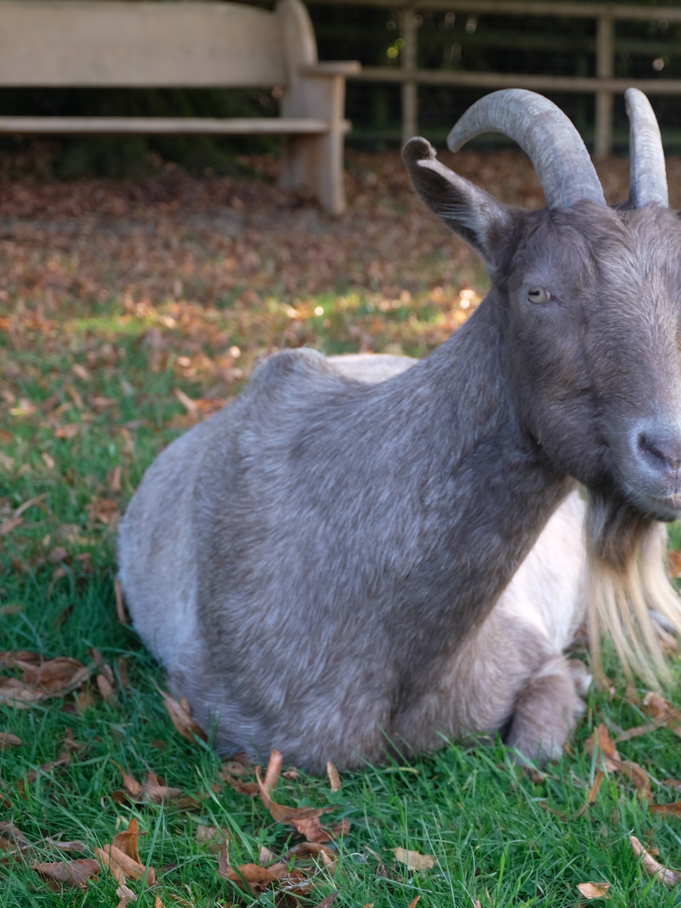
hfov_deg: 17.5
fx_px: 2203
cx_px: 481
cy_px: 455
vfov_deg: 23.3
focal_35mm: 84
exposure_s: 1/60
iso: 250
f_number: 5.3
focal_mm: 38.7
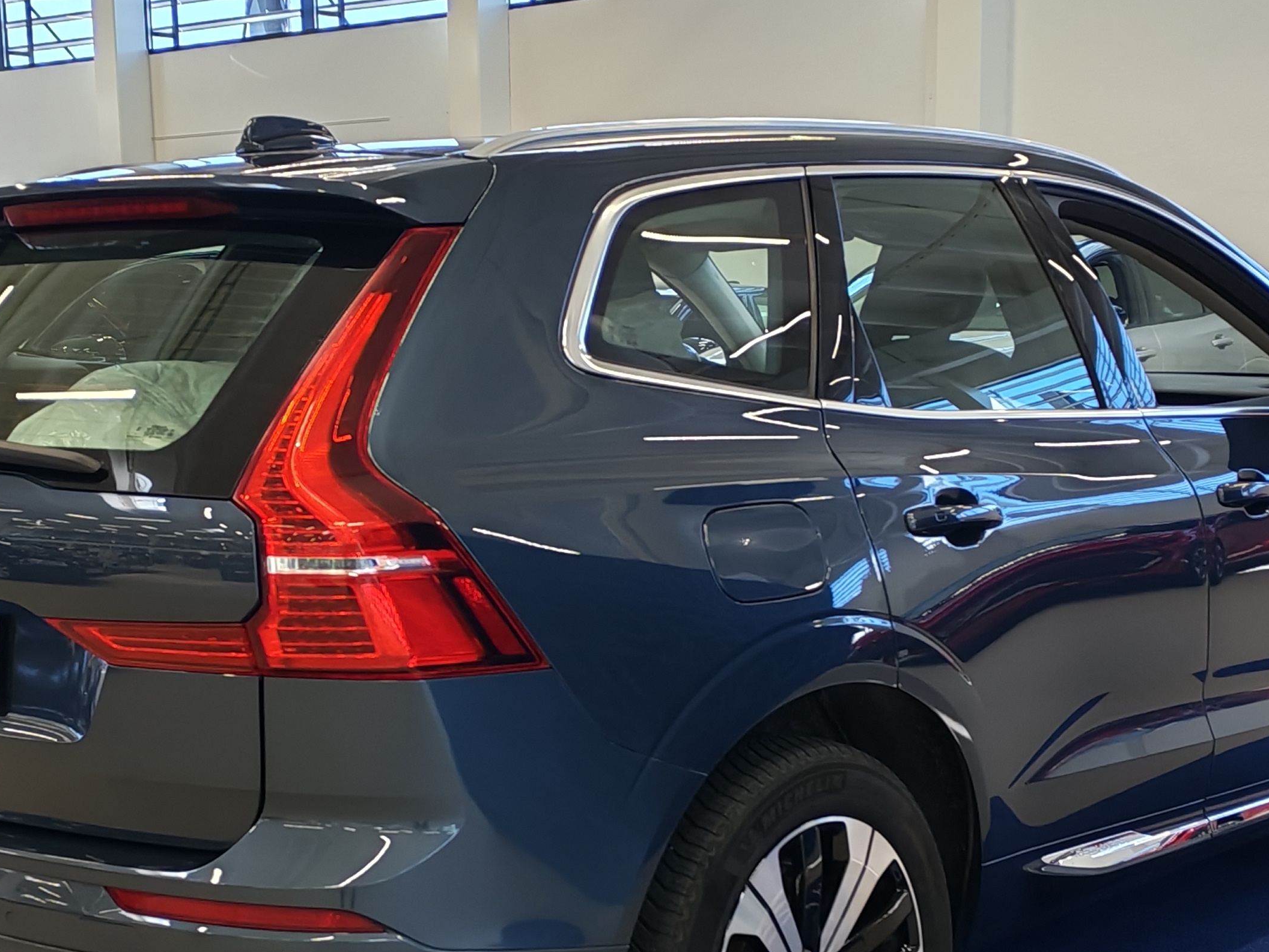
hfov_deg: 30.3
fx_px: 2346
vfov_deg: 22.8
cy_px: 681
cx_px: 589
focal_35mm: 64
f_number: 1.9
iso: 100
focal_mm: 6.12
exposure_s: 1/100
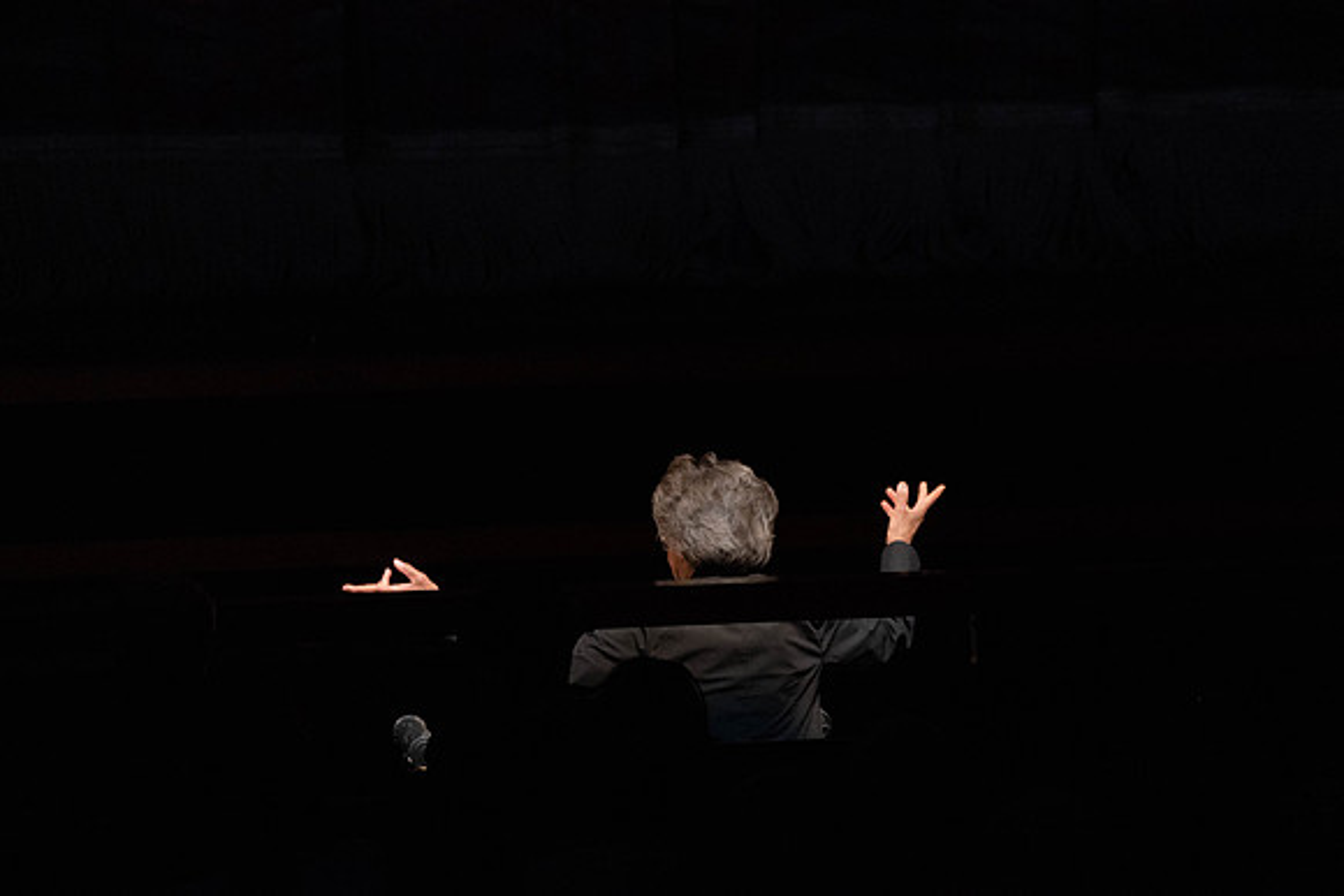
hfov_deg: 5.2
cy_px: 448
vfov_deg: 3.4
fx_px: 14936
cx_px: 672
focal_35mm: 400
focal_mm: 400
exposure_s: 1/400
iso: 5000
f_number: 5.6
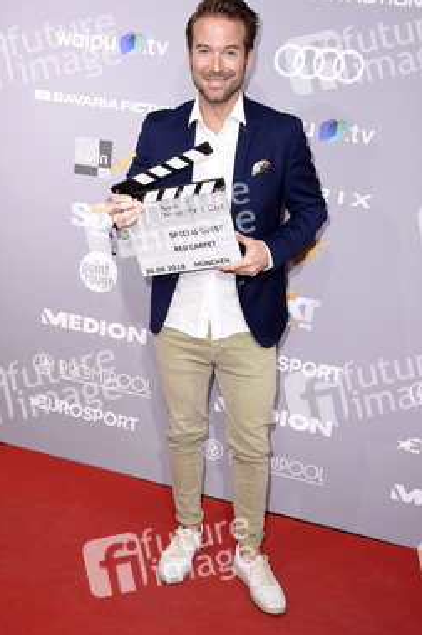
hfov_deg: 35.0
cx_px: 218
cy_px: 307
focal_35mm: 38
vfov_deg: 50.7
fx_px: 669
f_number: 6.3
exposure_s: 1/160
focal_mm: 24
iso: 320
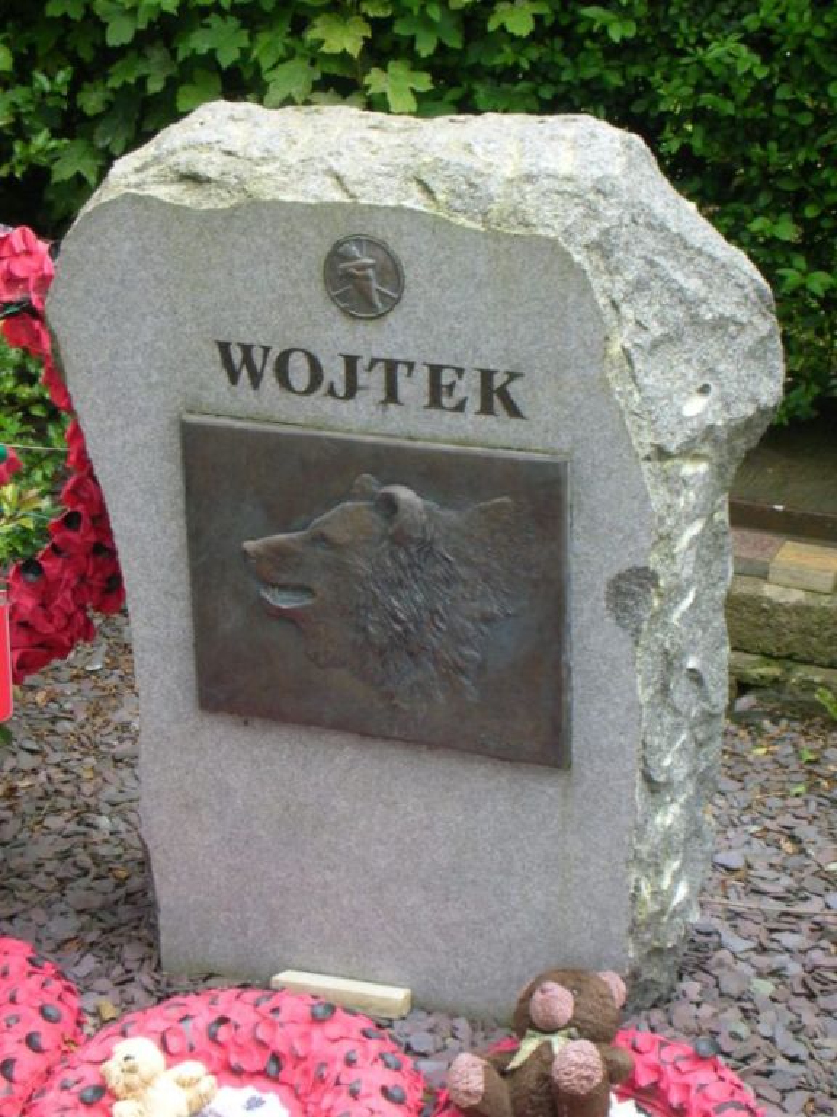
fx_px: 2353
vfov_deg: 26.7
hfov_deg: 20.2
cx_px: 418
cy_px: 558
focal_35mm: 73
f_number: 4.4
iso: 50
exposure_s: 1/76.2
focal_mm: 12.2
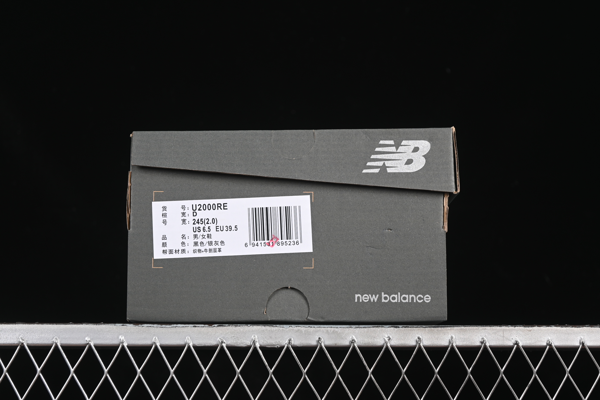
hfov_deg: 27.0
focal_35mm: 75
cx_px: 300
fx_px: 1250
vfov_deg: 18.2
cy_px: 200
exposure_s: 1/50
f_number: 6.3
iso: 160
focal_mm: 50
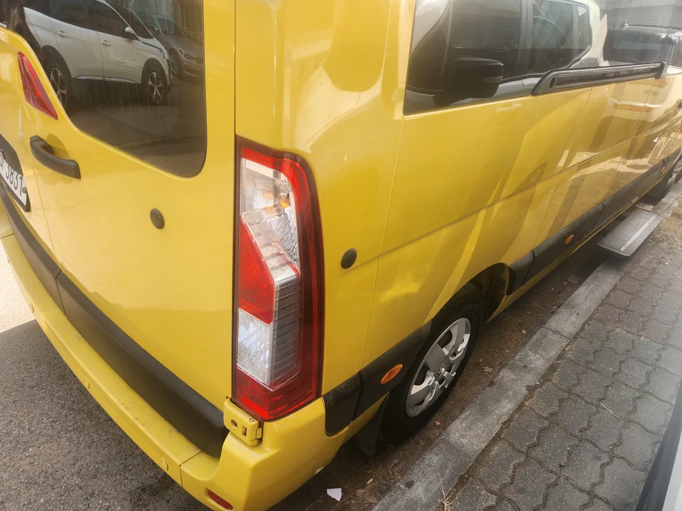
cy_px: 256
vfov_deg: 58.9
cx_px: 341
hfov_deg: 73.9
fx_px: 453
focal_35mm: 23
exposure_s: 1/225
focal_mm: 5.4
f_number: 1.8
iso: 20
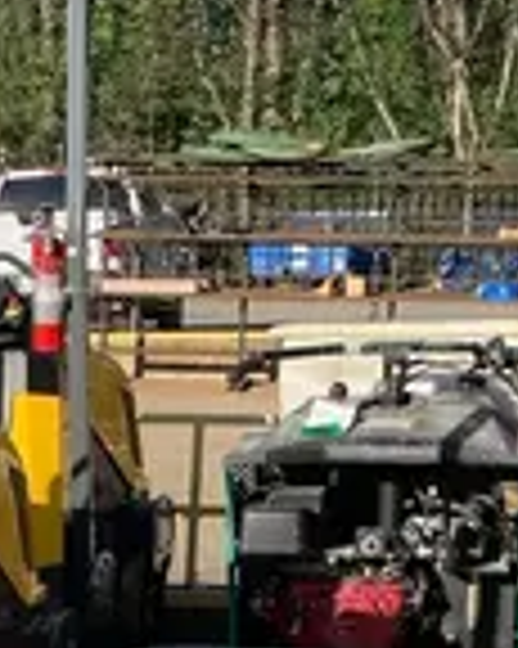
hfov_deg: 11.7
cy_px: 1150
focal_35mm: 129
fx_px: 2475
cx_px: -99
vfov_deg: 13.5
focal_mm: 4.25
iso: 25
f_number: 1.8
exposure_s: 1/1043
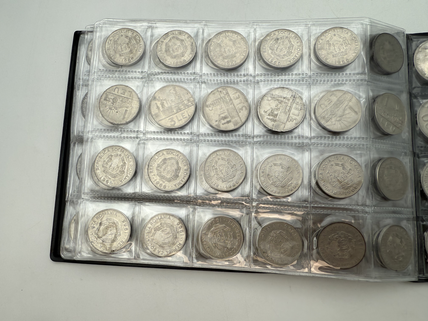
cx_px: 214
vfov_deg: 56.8
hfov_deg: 71.6
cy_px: 160
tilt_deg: -81.4
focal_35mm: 24
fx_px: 297
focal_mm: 2.22
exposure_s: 1/309
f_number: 2.2
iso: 40
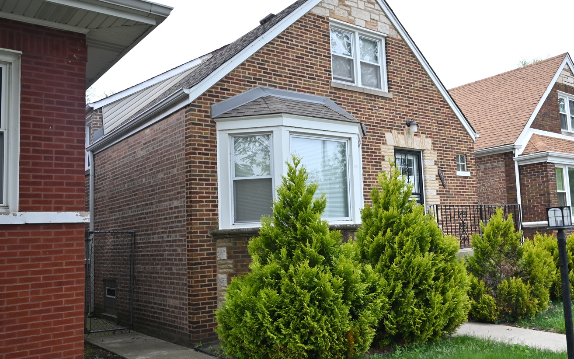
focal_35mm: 34
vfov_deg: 37.3
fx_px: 532
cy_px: 179
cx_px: 338
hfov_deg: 56.4
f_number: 8
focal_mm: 27
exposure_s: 1/640
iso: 800
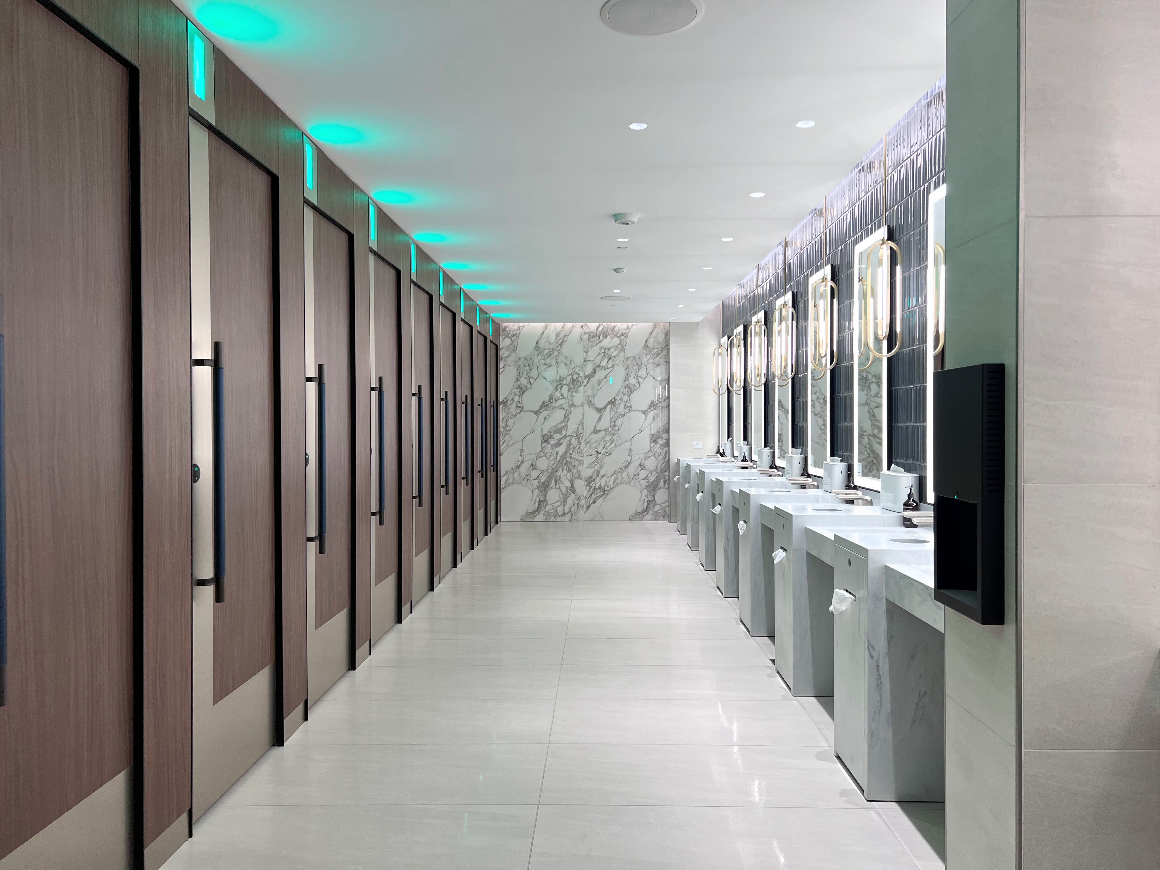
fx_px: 871
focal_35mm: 26
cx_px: 580
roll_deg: +1.0
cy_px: 435
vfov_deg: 53.1
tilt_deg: -0.1
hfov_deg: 67.3
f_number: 1.5
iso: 100
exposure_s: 1/115
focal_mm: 5.7
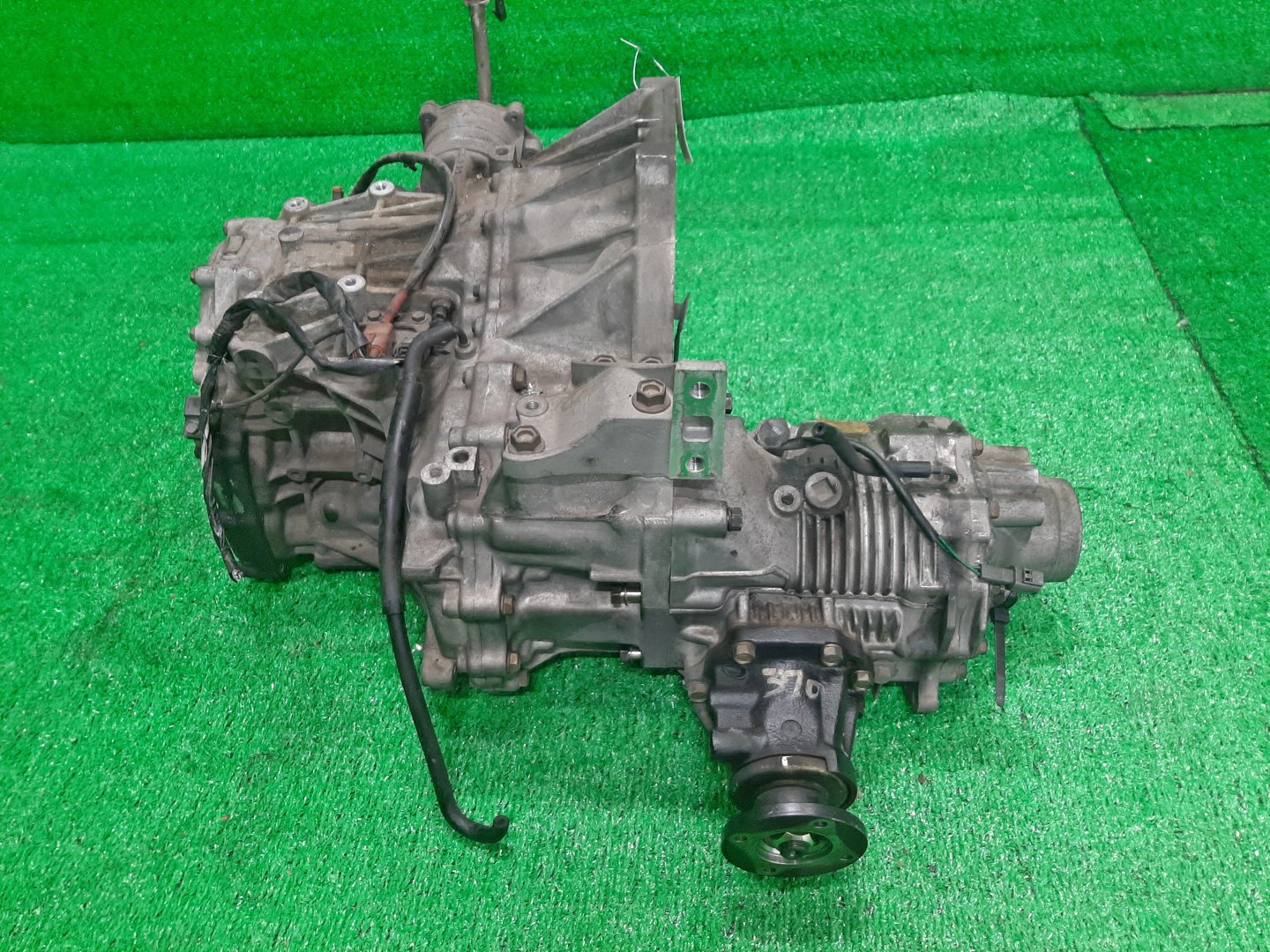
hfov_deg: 67.3
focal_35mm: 26
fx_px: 954
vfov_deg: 53.1
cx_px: 635
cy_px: 476
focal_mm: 3.93
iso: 131
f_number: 1.7
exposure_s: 1/50
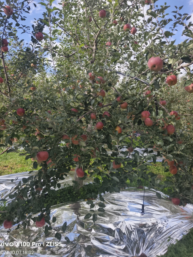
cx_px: 93
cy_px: 127
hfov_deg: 56.8
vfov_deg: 71.6
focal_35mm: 24
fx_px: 178
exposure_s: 1/1422
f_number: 1.75
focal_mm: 8.67
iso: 50
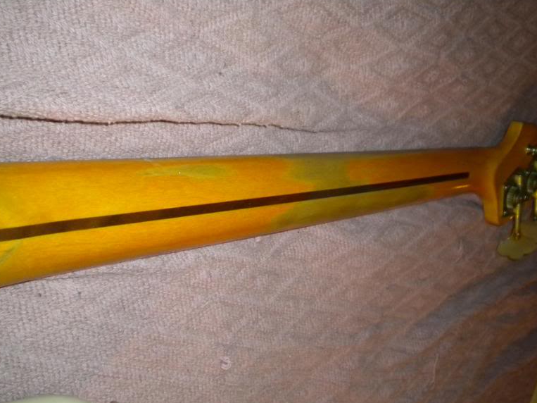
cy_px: 207
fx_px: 667
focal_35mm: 43
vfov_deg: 33.6
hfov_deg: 43.9
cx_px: 260
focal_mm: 7.4
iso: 400
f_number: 3.5
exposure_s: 1/30
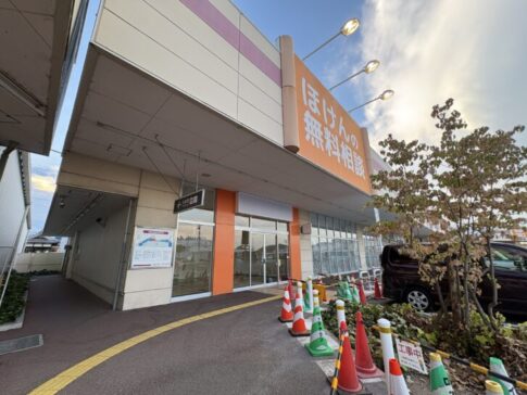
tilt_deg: +15.3
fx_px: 213
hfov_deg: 102.0
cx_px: 264
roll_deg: -0.3
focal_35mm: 14
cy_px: 198
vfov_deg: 85.7
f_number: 2.2
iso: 64
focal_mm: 2.22
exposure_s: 1/120
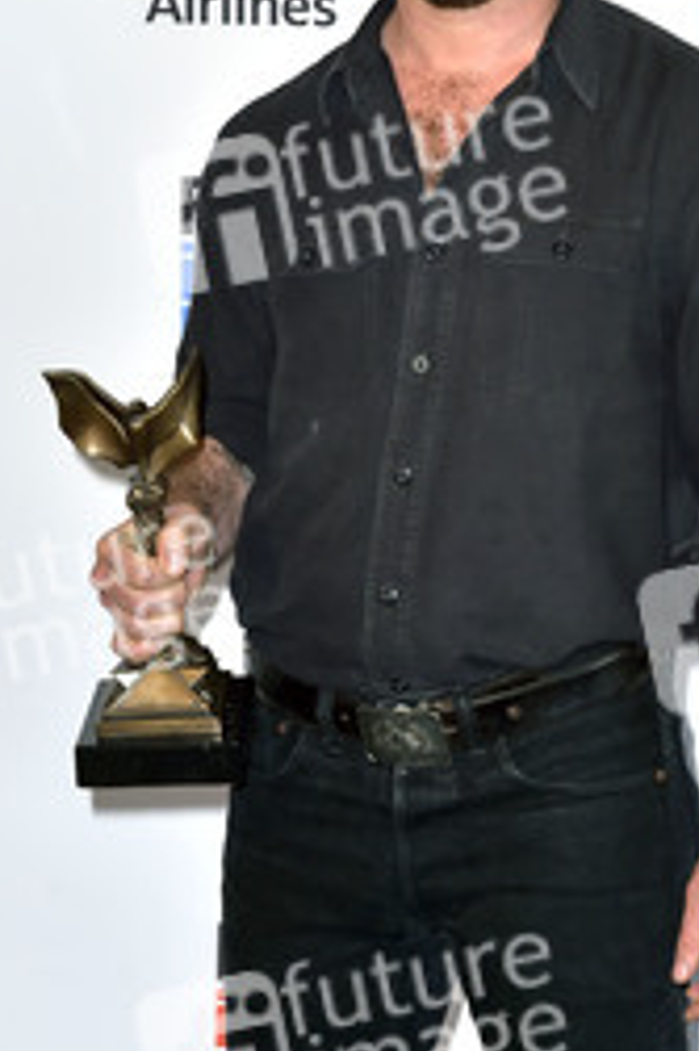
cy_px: 406
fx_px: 2887
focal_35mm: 99
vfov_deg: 20.6
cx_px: 475
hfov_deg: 13.8
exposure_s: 1/320
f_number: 6.3
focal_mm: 62
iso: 500
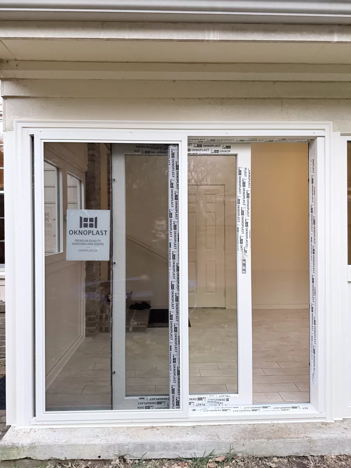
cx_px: 176
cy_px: 234
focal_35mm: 24
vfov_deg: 71.6
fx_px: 324
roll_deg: +0.6
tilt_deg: +0.3
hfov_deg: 56.8
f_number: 1.78
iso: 500
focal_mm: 6.76
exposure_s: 1/60
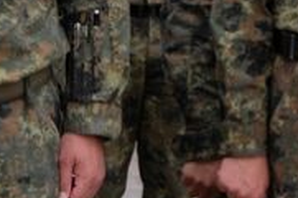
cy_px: 360
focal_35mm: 289
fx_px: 2388
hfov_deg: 7.1
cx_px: 364
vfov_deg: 4.7
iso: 400
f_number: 9
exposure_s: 1/350
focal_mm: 50
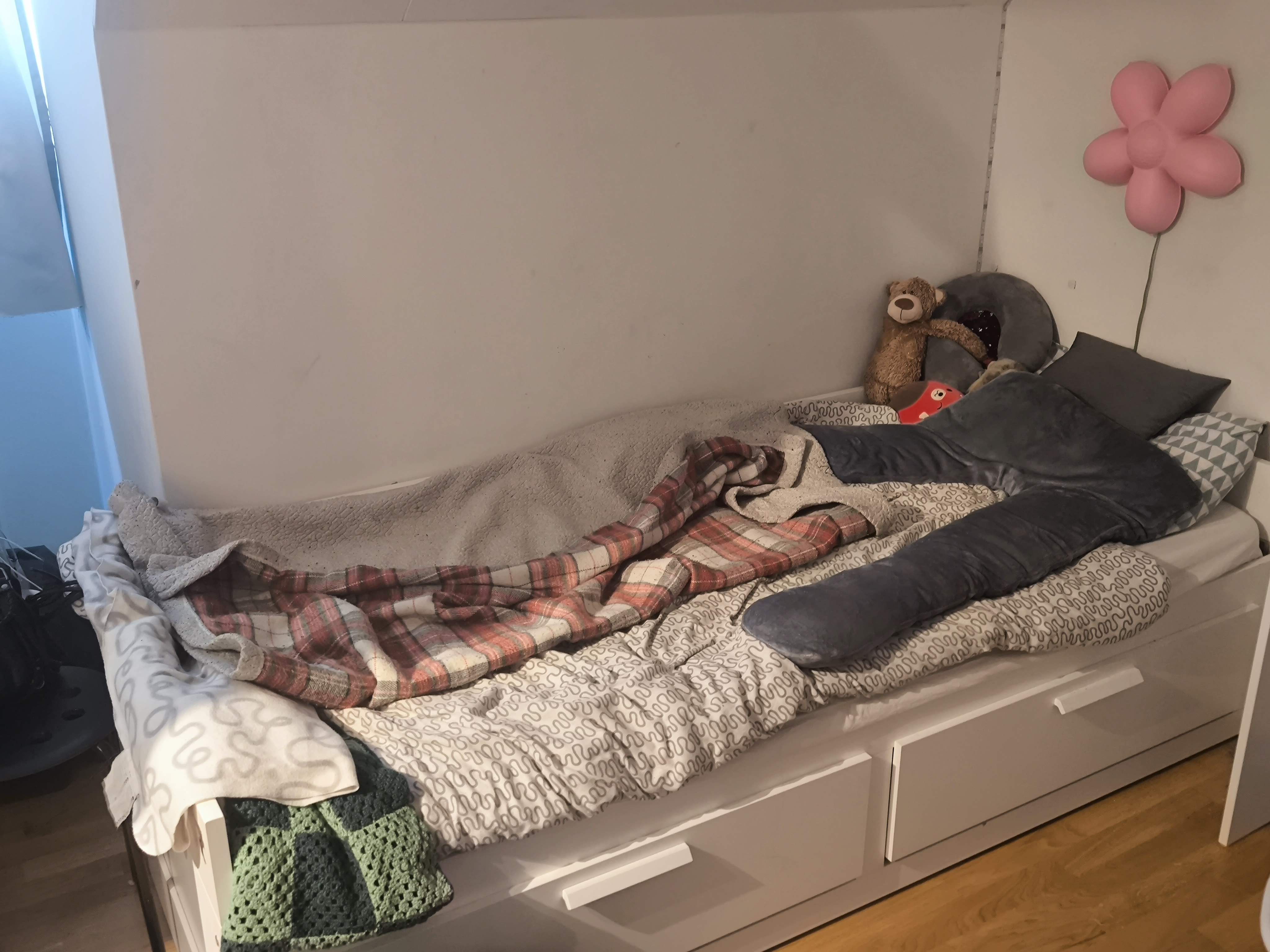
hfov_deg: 56.8
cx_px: 635
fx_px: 1174
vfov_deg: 44.2
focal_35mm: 32
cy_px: 476
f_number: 1.9
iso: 1000
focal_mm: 6.92
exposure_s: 1/25
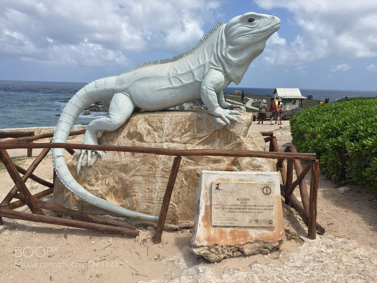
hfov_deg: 61.7
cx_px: 188
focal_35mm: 29
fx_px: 316
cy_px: 142
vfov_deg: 48.2
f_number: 2.2
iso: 32
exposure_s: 1/2825
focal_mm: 4.15
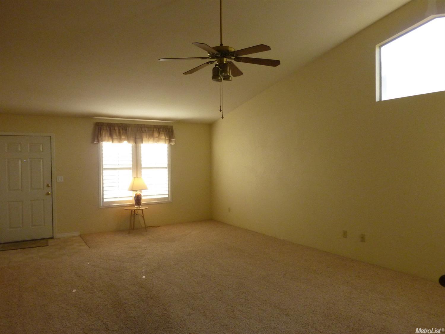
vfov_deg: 54.9
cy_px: 167
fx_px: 321
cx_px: 222
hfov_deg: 69.4
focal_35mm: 25
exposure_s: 1/125
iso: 400
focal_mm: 4.1
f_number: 4
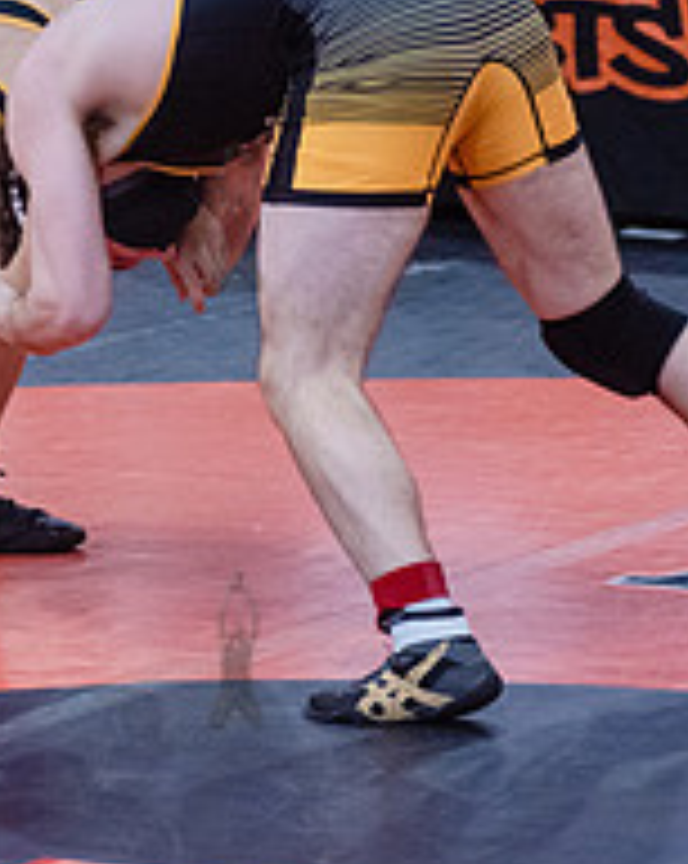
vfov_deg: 8.1
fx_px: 6098
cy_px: 214
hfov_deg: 6.5
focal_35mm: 239
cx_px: 234
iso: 4000
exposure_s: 1/400
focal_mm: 80
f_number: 3.5
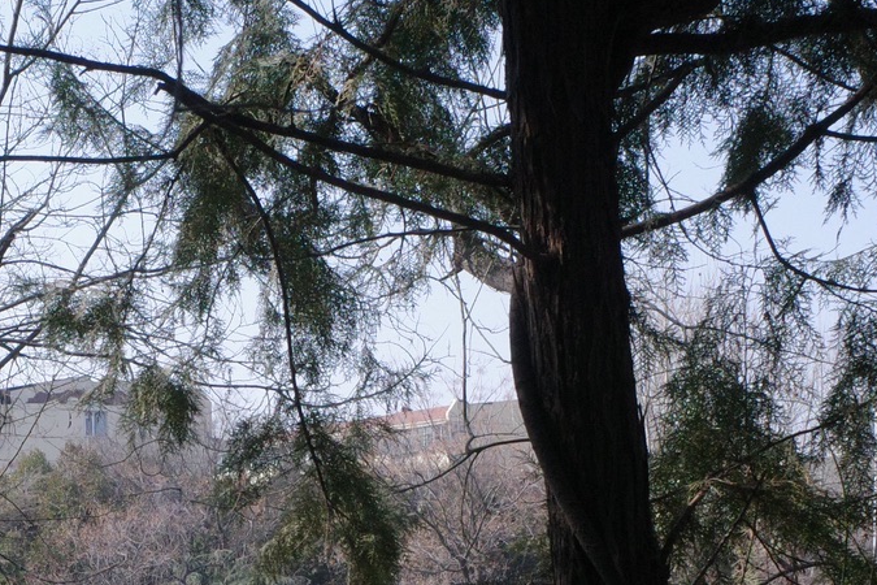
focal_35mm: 83
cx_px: 179
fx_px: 2022
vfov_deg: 15.9
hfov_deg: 24.1
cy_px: 682
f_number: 6.3
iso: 1600
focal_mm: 18.3
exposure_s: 1/2500
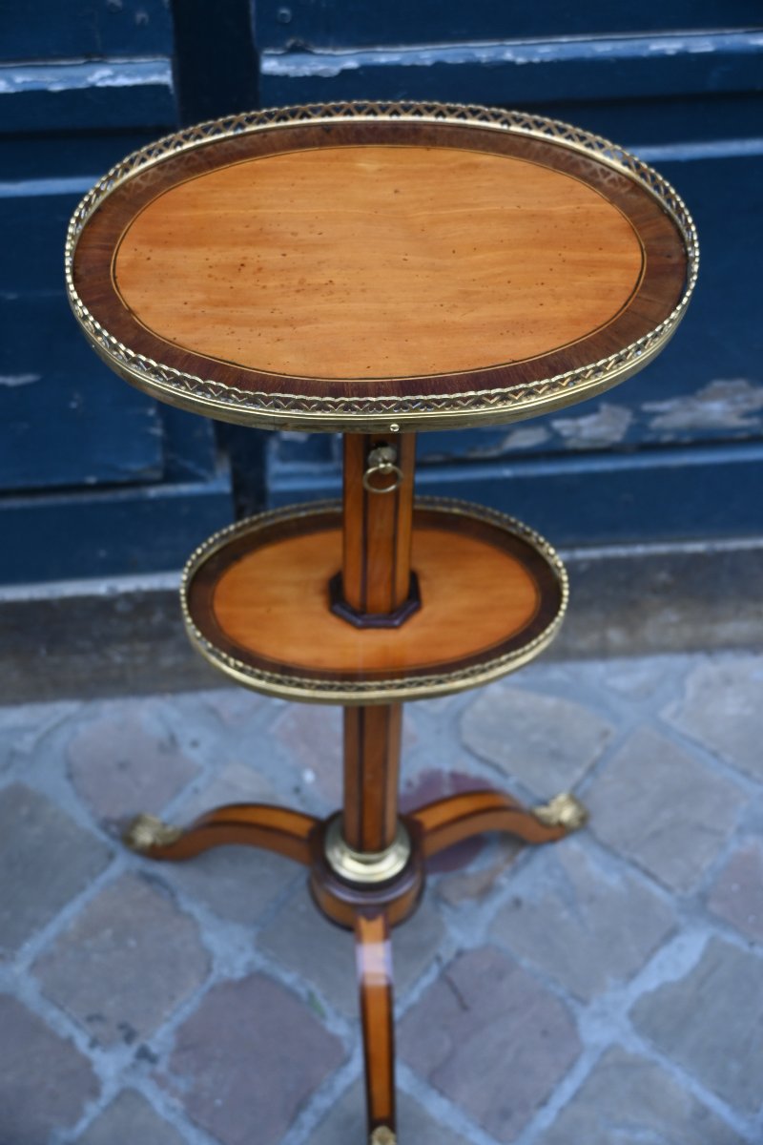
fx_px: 1478
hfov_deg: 28.9
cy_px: 572
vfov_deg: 42.3
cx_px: 382
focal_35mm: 46
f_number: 4
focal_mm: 31
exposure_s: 1/250
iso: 360
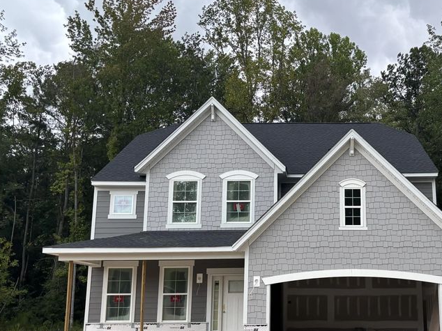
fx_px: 536
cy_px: 201
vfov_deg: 34.2
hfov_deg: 43.7
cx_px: 319
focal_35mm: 42
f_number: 1.6
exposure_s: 1/74
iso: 125
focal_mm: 5.96
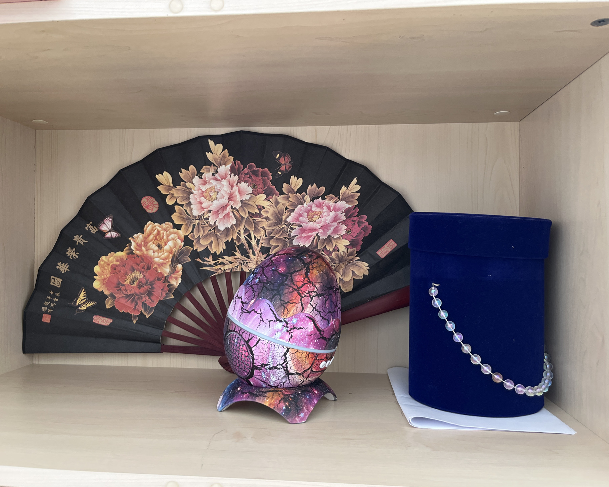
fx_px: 505
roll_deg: -0.5
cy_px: 245
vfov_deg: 51.5
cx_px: 301
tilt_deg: +0.1
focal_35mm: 28
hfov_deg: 62.2
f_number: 1.6
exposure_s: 1/60
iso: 200
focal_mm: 5.1
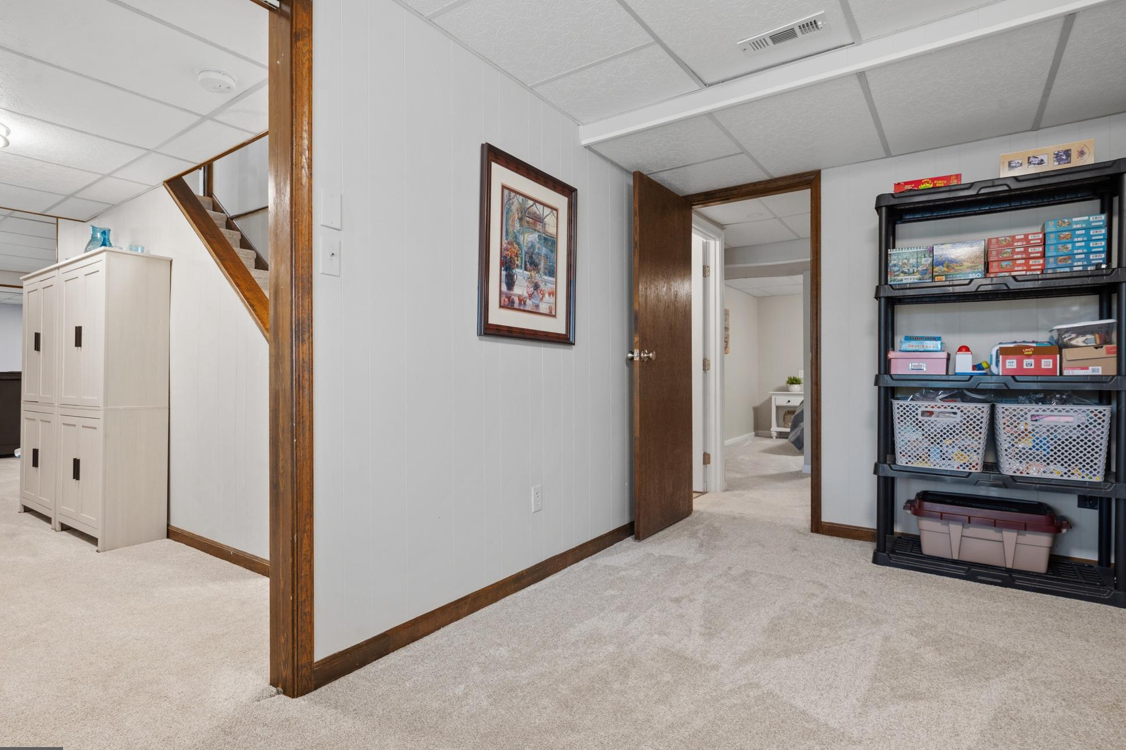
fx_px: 548
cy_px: 391
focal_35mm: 18
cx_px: 531
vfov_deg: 68.7
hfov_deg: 91.4
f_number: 8
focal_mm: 16.5
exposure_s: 1/3
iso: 400
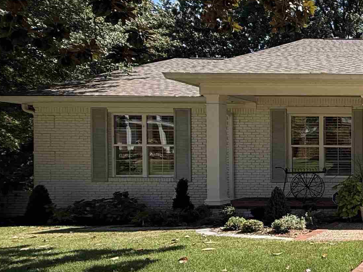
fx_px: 409
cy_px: 169
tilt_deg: -0.4
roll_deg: -0.6
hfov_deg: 32.5
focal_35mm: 39
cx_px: 496
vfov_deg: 36.6
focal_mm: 2.22
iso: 50
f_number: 2.2
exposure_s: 1/1033
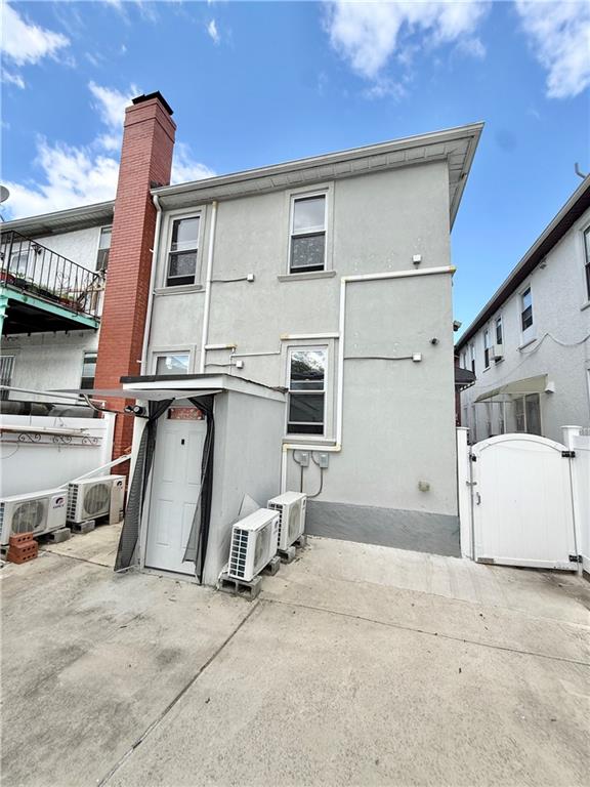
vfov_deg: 102.1
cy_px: 394
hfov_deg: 85.7
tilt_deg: +8.7
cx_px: 295
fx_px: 318
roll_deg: -2.3
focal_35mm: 14
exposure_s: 1/809
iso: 50
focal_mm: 2.22
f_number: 2.2
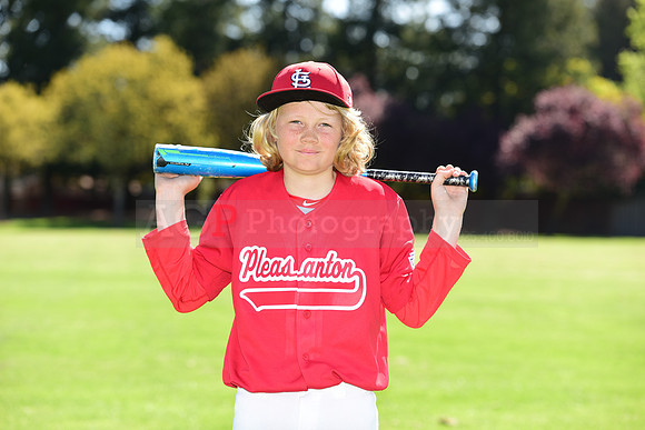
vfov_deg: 10.2
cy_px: 215
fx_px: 2419
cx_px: 322
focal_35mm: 135
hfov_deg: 15.2
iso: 125
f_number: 4.5
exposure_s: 1/320
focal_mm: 135
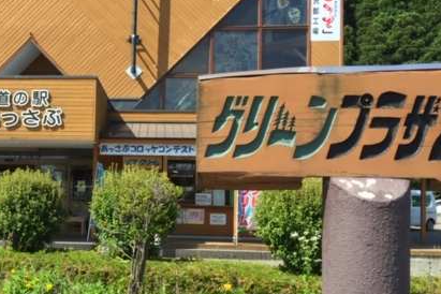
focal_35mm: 47
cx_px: 107
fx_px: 576
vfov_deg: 28.6
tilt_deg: +2.4
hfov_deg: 40.7
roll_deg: -1.5
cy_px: 164
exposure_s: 1/1041
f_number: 2.2
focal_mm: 4.15
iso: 32
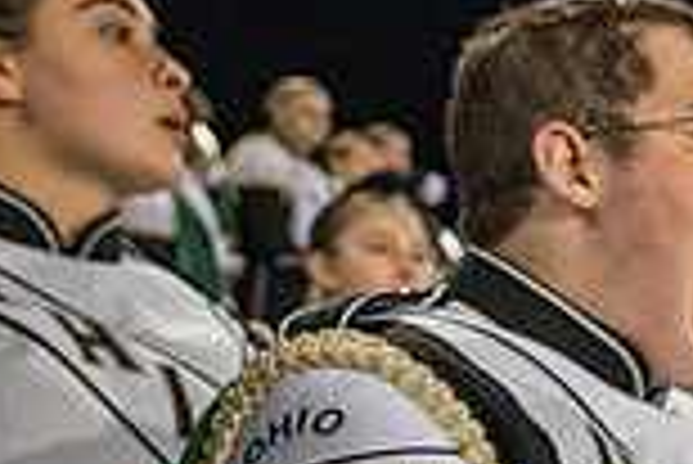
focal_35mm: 96
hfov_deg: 17.7
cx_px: 1188
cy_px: 610
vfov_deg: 13.7
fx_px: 1850
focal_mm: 25.5
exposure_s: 1/500
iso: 2000
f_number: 3.2
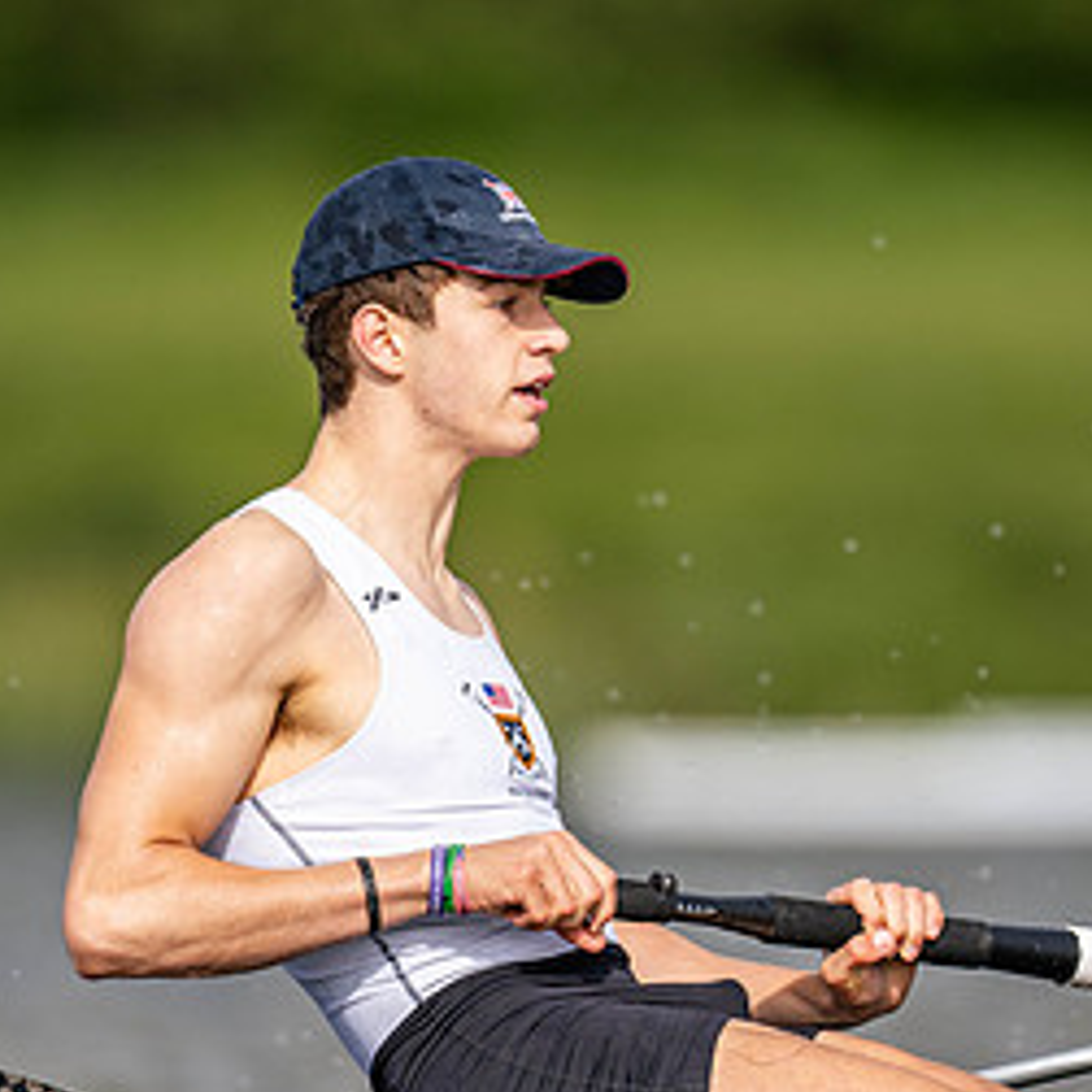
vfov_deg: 1.5
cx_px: 870
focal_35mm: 1180
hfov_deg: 1.5
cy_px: 455
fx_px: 42115
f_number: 4
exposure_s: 1/2500
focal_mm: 600
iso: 280
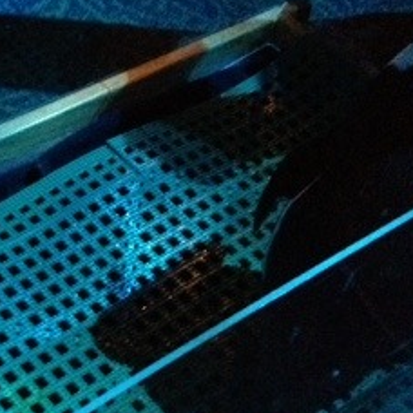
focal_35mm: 87
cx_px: -13
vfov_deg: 19.9
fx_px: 1174
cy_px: 208
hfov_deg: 19.3
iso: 800
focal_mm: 4.28
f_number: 2.4
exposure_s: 1/15
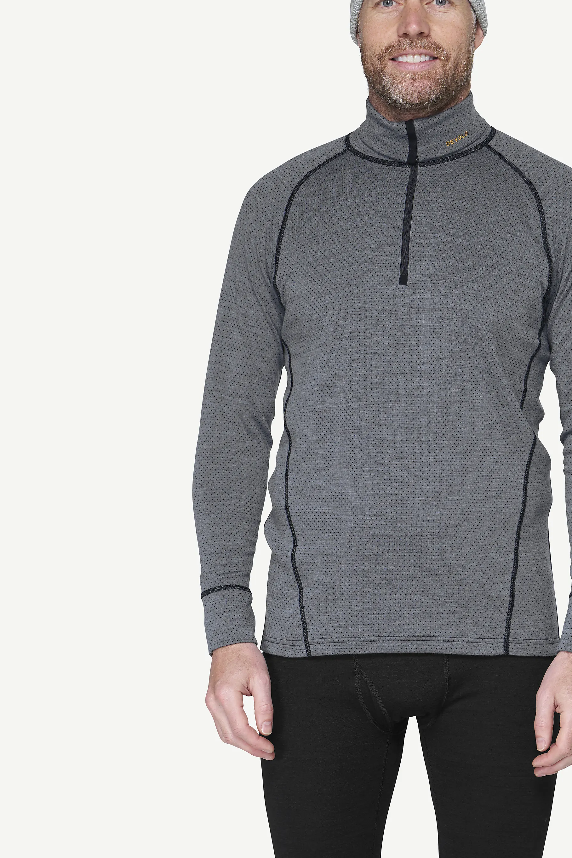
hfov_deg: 9.3
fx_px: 3527
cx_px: 392
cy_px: 610
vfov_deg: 13.8
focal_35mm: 148
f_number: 5.6
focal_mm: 70
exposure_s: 1/50
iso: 100
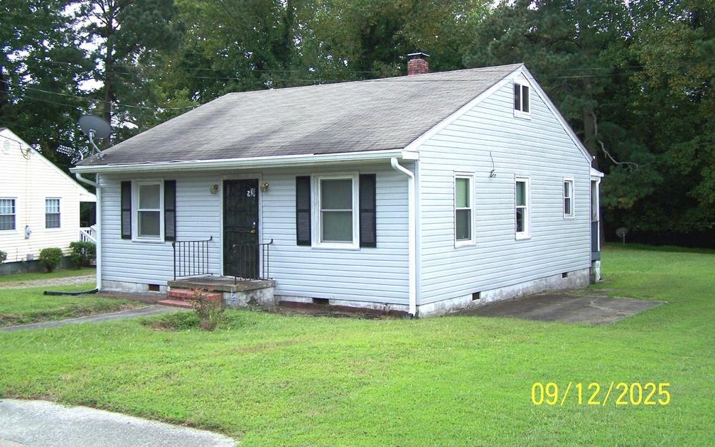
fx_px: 799
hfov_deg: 48.2
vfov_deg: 31.2
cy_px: 196
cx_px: 355
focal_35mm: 41
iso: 64
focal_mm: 6.3
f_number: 2.8
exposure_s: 1/320
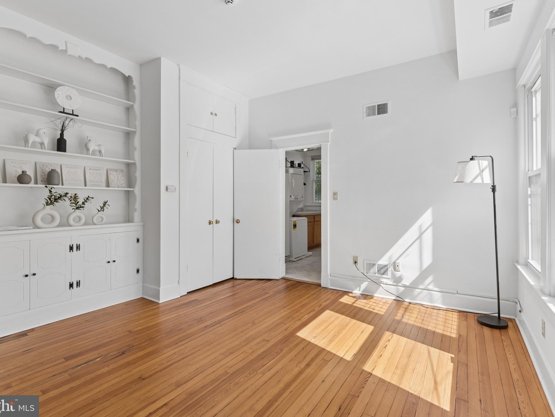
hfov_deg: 89.0
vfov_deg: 72.9
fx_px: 282
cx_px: 295
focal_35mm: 18
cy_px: 200
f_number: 7.1
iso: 1250
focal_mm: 15.5
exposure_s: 1/800
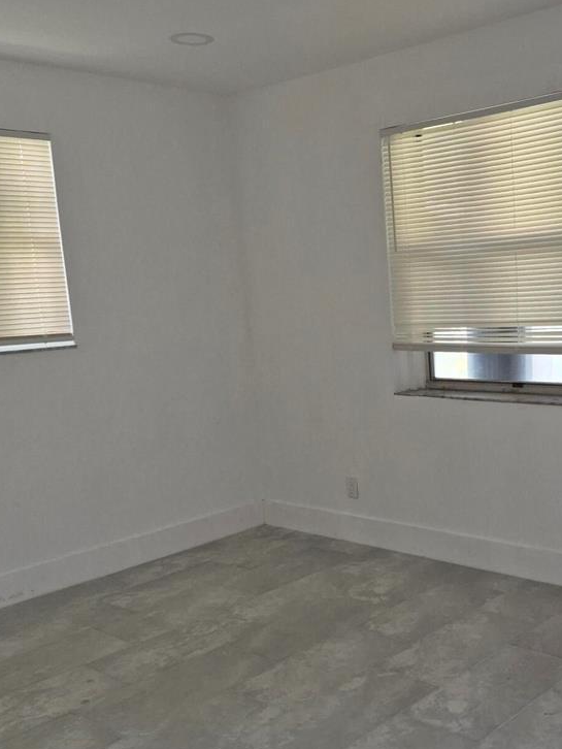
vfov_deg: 48.9
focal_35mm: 38
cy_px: 417
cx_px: 437
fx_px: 822
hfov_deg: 36.6
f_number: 1.8
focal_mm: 5.4
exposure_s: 1/180
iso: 80
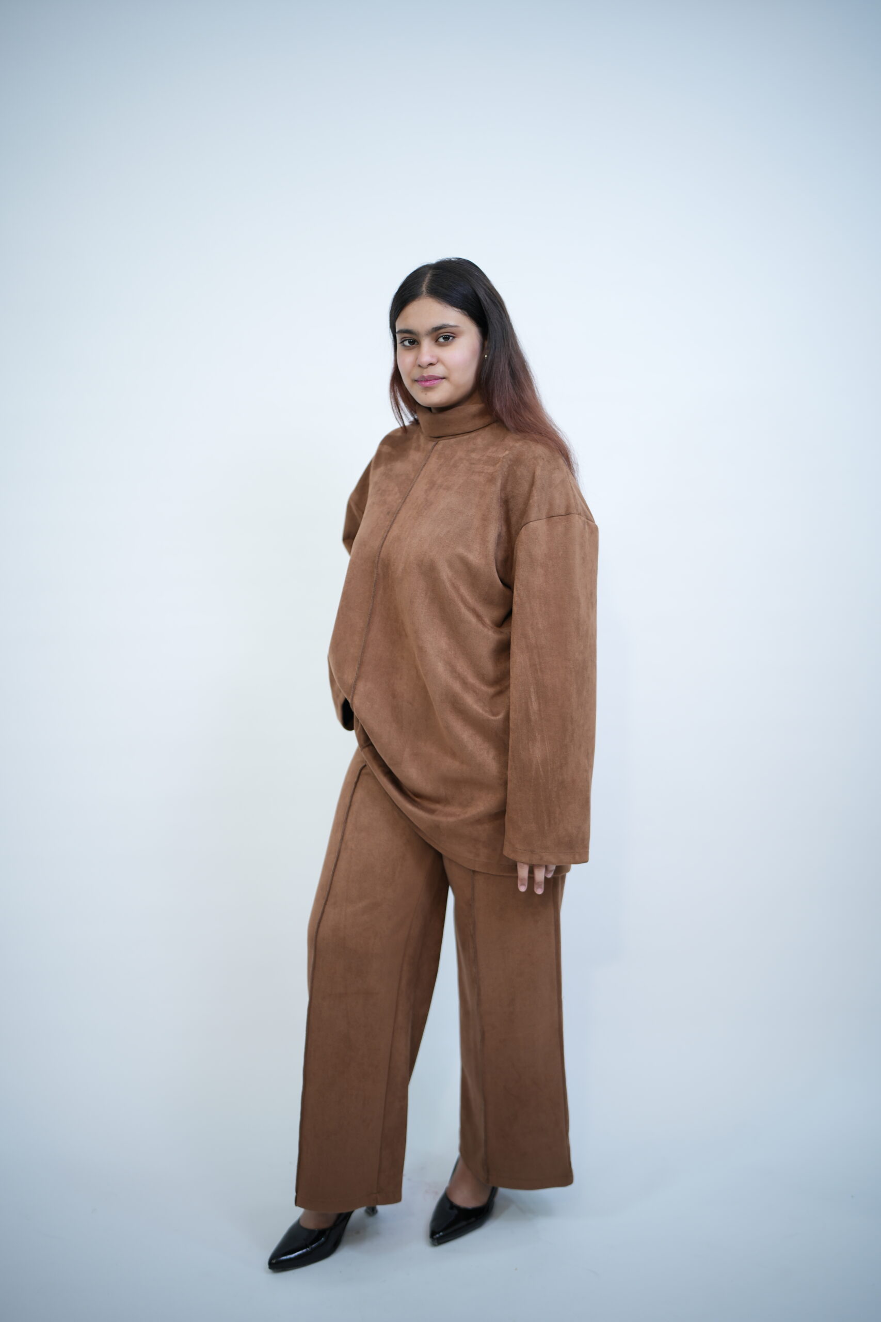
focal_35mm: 35
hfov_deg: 37.9
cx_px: 440
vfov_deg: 54.4
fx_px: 1285
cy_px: 661
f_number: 1.4
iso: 160
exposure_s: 1/200
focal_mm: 35
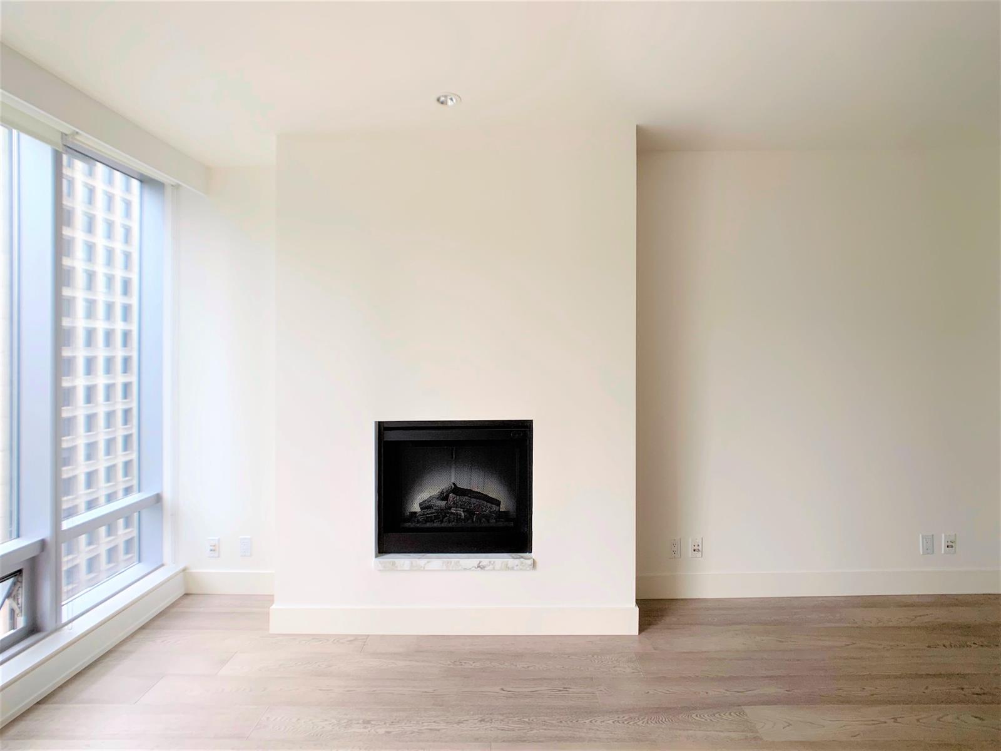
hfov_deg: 67.3
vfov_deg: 53.1
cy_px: 376
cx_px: 500
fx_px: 752
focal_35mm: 26
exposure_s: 1/121
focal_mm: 4.25
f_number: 1.8
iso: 50
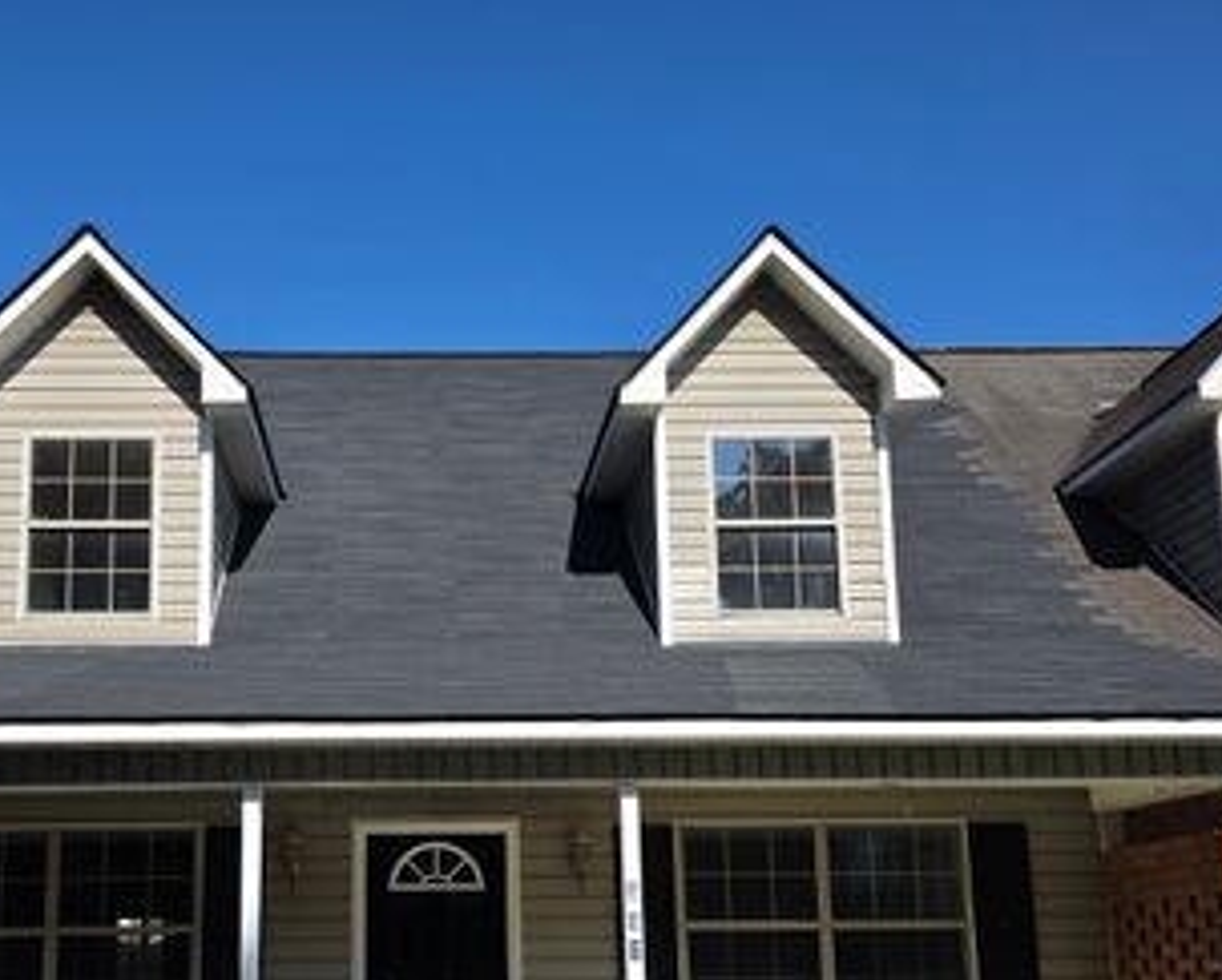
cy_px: 748
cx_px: 448
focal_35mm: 37
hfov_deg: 48.5
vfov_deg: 39.0
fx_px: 1339
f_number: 1.7
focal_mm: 6.3
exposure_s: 1/5608
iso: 80
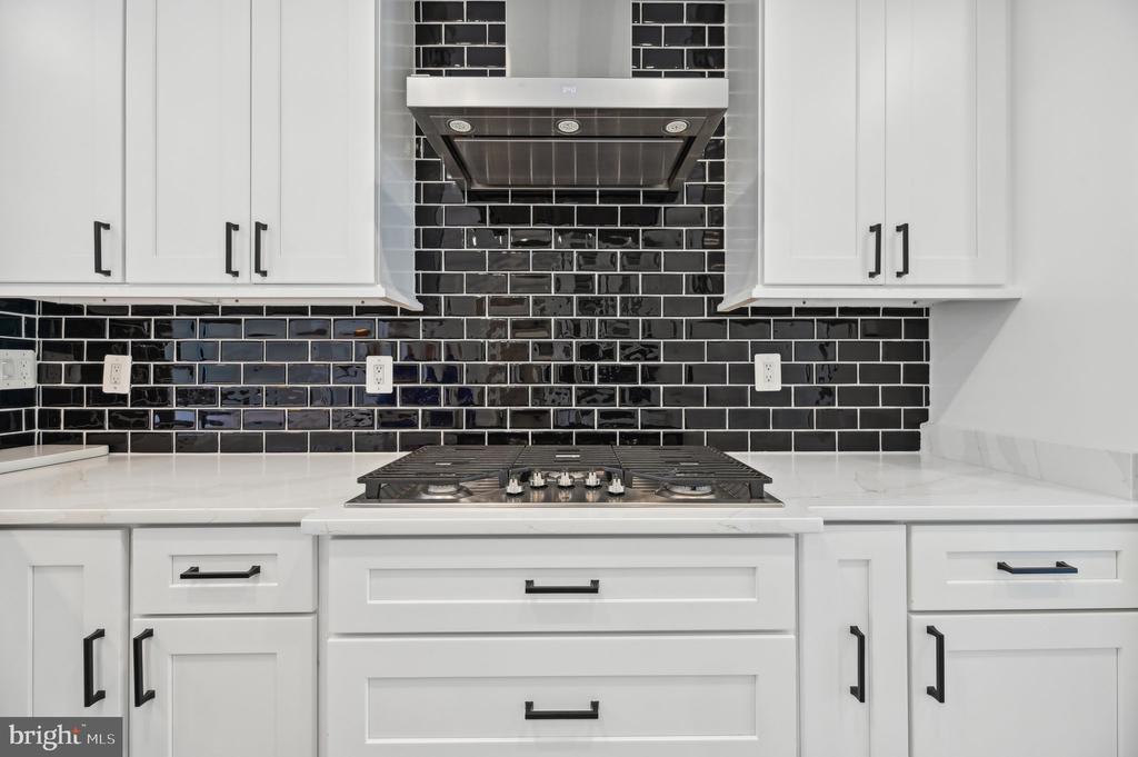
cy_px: 378
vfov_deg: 81.1
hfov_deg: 104.3
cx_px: 569
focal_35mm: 14
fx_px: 442
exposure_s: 1/13
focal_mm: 14
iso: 400
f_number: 8
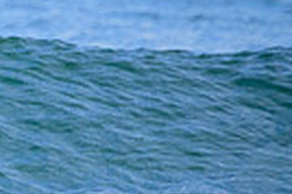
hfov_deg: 0.6
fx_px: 28079
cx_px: -316
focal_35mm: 3466
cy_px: 93
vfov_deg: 0.4
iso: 2500
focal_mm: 800
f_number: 11
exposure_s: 1/1600
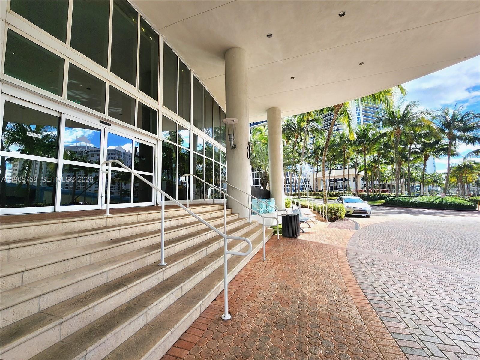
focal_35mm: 13
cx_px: 240
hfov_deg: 106.2
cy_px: 180
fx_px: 180
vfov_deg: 89.9
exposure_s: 1/833
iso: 50
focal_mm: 2.2
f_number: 2.2
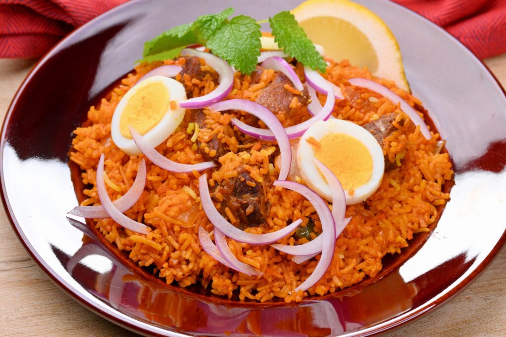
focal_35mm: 145
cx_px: 253
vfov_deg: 9.5
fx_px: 2037
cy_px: 168
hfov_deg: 14.2
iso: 250
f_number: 11
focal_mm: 145
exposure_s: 1/60
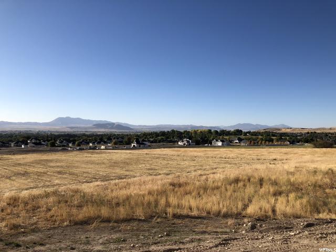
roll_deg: -0.3
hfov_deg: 63.4
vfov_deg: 49.7
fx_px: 272
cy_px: 126
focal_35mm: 28
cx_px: 168
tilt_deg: +0.3
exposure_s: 1/2667
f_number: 1.8
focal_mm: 4
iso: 25
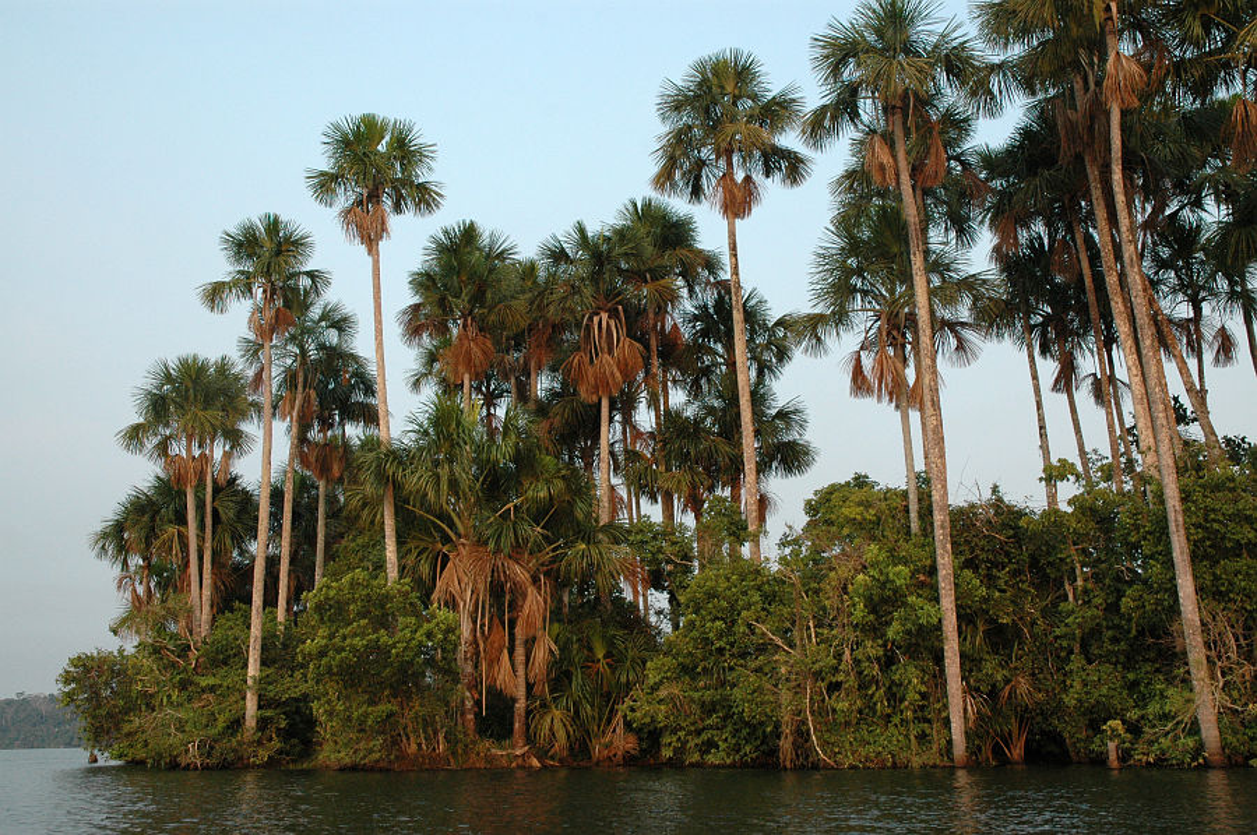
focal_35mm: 36
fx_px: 1256
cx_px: 628
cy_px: 418
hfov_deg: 53.2
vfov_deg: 36.8
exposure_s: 1/250
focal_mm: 24
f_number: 8
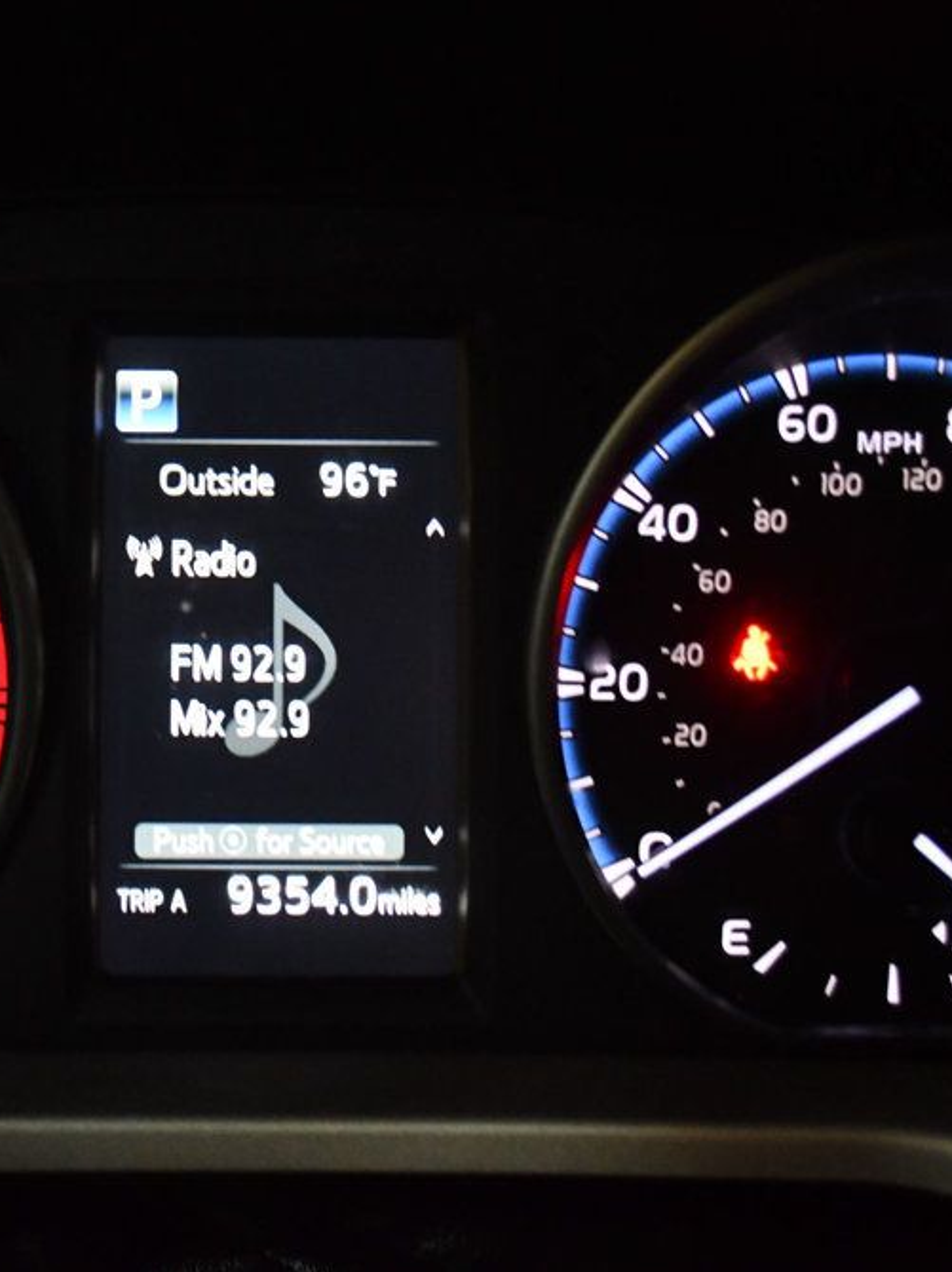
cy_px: 633
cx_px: 243
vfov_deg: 36.2
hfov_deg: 27.1
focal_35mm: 53
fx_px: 1945
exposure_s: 1/60
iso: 5000
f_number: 4
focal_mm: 24
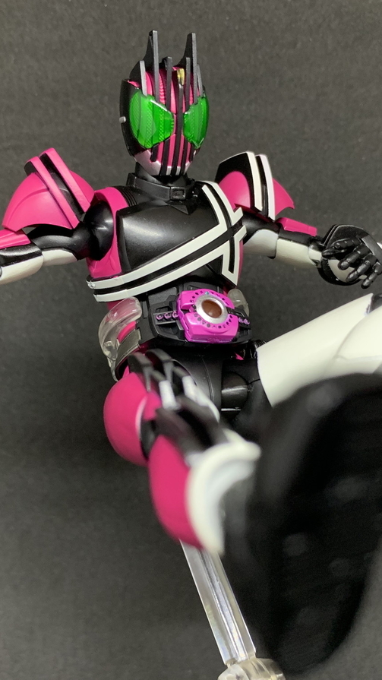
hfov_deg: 31.2
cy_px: 340
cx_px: 172
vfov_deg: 52.8
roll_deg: +4.0
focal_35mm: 38
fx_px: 685
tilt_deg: -5.1
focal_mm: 4.25
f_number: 1.8
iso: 200
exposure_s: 1/57
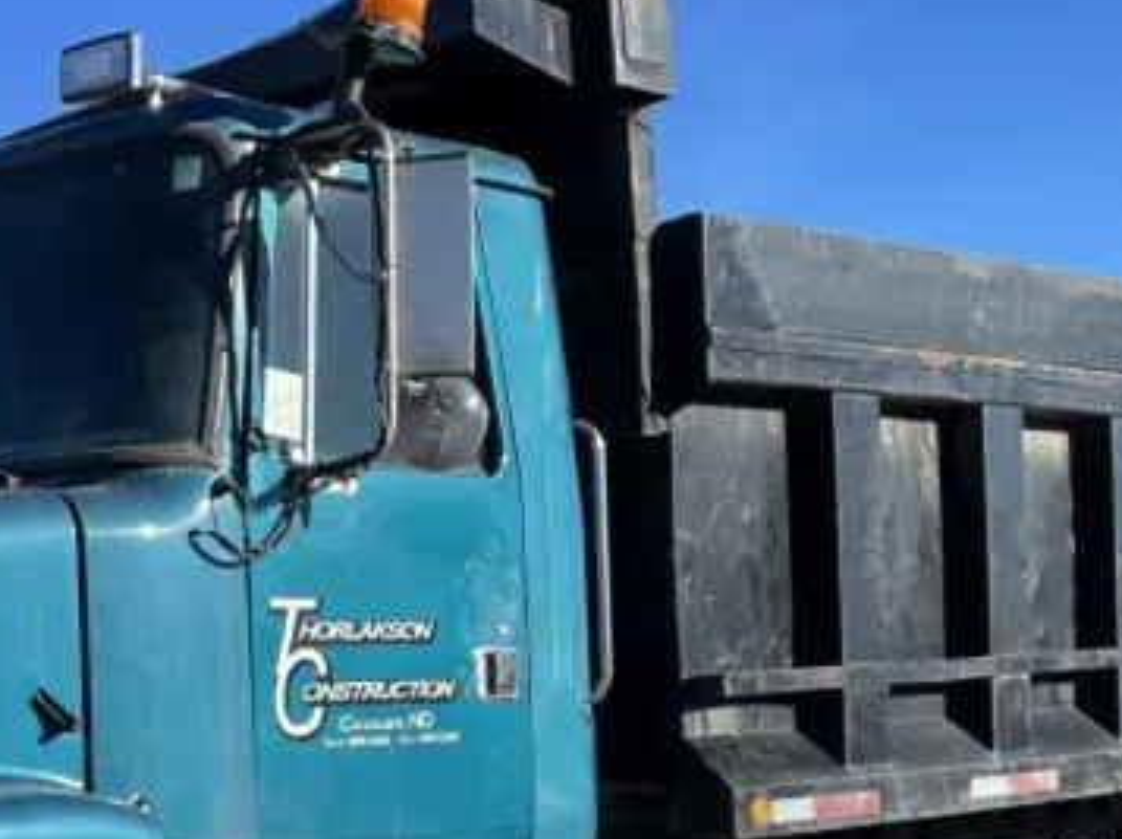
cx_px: 163
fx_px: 2267
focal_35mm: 70
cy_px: 804
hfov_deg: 27.0
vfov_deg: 20.4
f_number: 1.6
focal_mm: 5.1
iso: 32
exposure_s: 1/2012
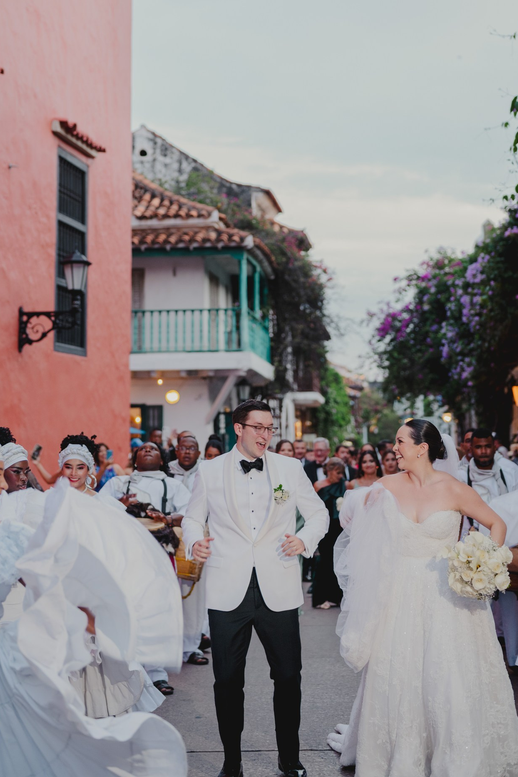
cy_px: 261
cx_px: 205
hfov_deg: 19.7
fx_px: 1489
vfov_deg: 29.0
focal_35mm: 69
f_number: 2.2
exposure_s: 1/160
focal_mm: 50
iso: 400
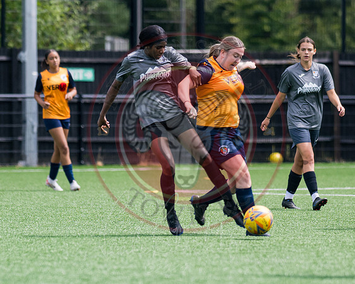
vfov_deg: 3.7
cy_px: 199
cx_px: 205
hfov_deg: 4.7
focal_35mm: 414
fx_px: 4348
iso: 200
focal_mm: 135
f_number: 1.8
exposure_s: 1/8000
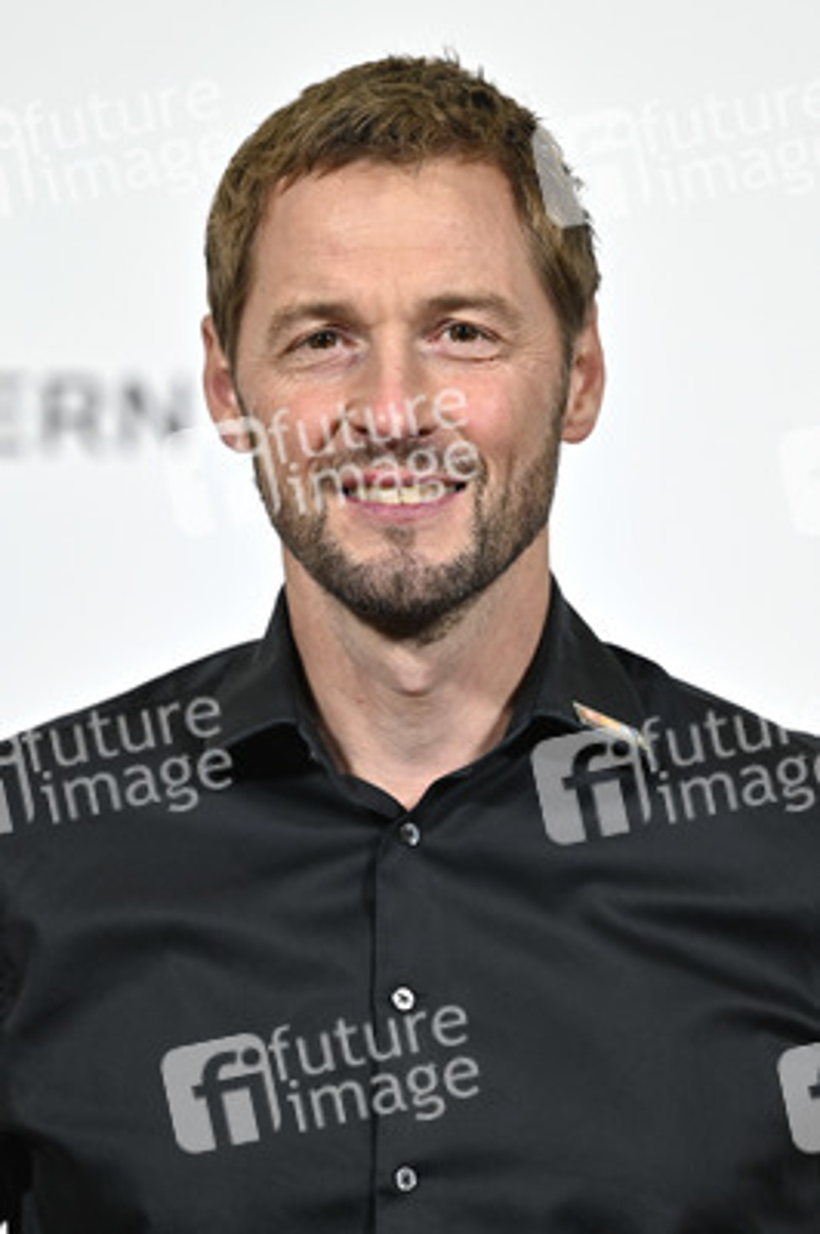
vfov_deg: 14.7
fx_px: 4791
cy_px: 617
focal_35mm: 140
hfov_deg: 9.8
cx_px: 410
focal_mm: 140
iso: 800
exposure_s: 1/640
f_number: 2.8
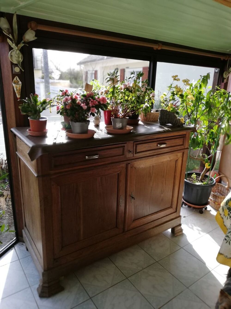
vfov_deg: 67.3
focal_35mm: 26
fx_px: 231
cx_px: 116
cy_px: 154
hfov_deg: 53.1
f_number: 4
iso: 50
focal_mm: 3.81
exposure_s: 1/169
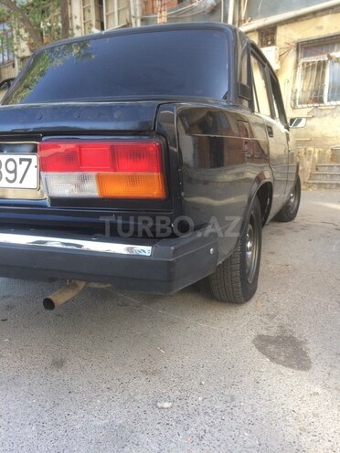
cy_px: 226
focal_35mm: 29
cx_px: 170
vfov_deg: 61.7
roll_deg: +1.5
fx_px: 380
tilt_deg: -11.6
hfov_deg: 48.2
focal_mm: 4.15
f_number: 2.2
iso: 40
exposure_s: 1/100
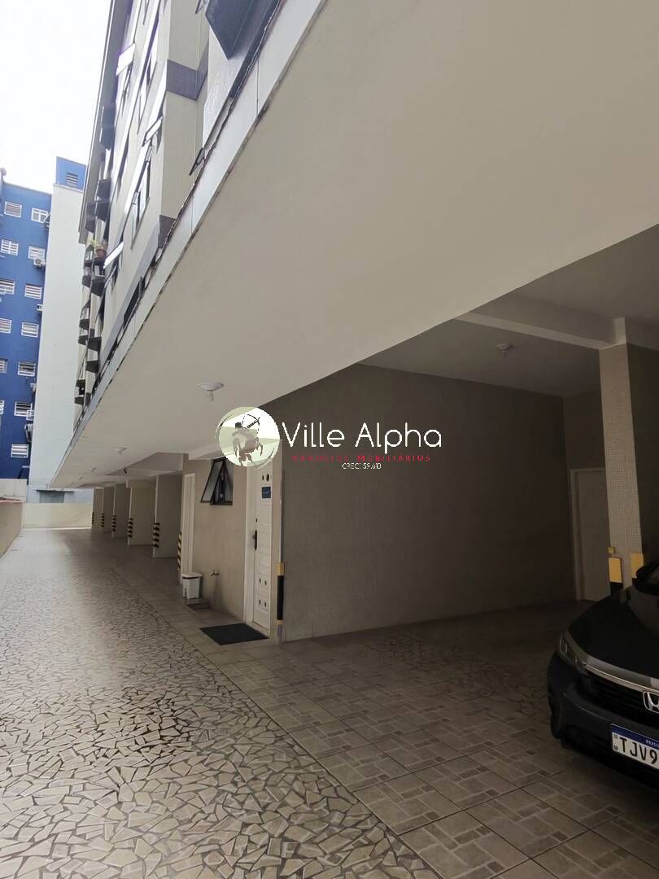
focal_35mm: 13
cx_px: 330
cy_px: 440
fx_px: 330
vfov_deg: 106.2
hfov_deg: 89.9
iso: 54
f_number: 2.2
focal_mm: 2.24
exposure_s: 1/208
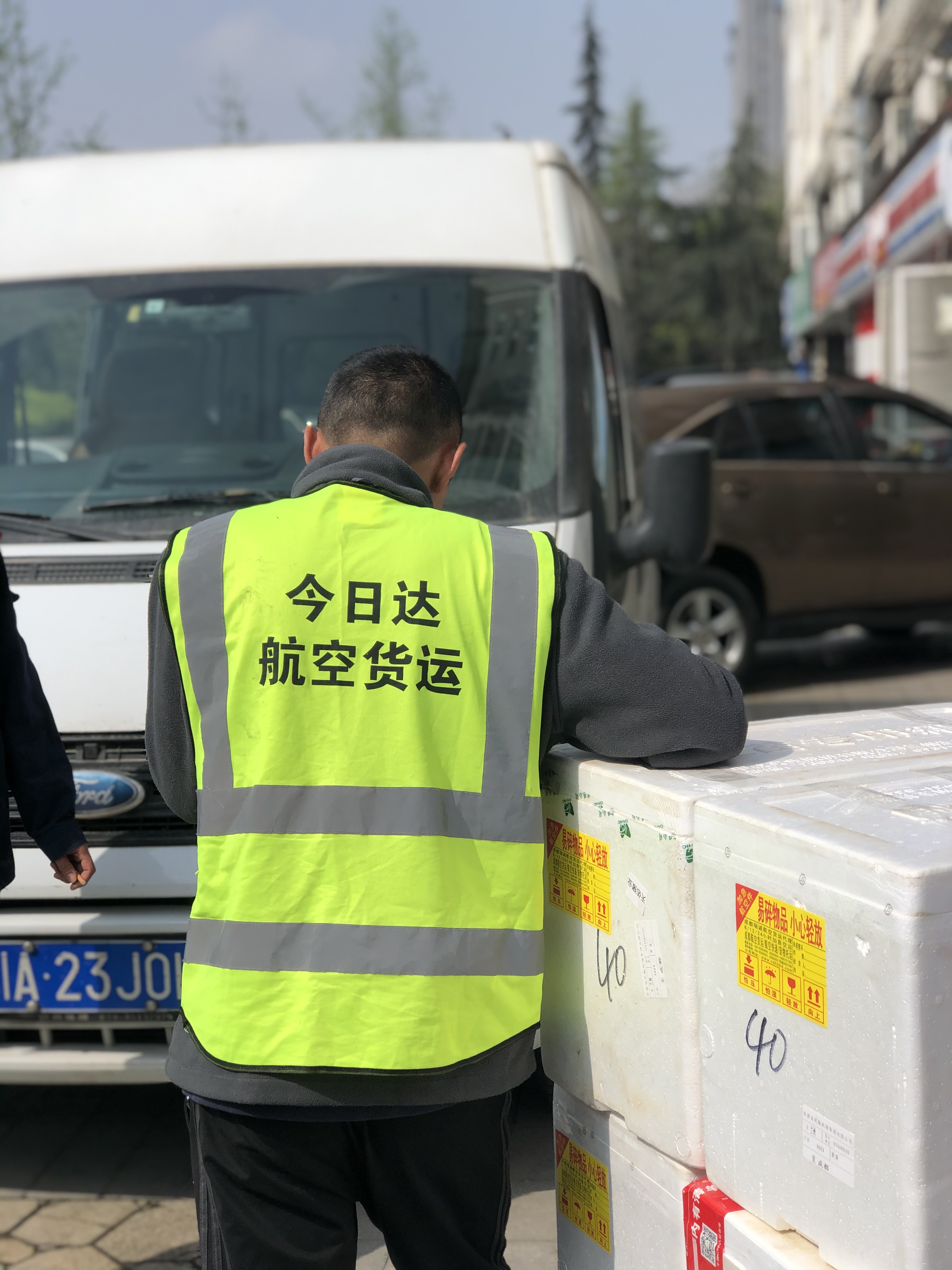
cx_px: 476
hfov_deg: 25.7
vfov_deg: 33.8
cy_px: 635
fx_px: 2090
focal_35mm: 57
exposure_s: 1/1412
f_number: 2.8
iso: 20
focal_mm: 6.6
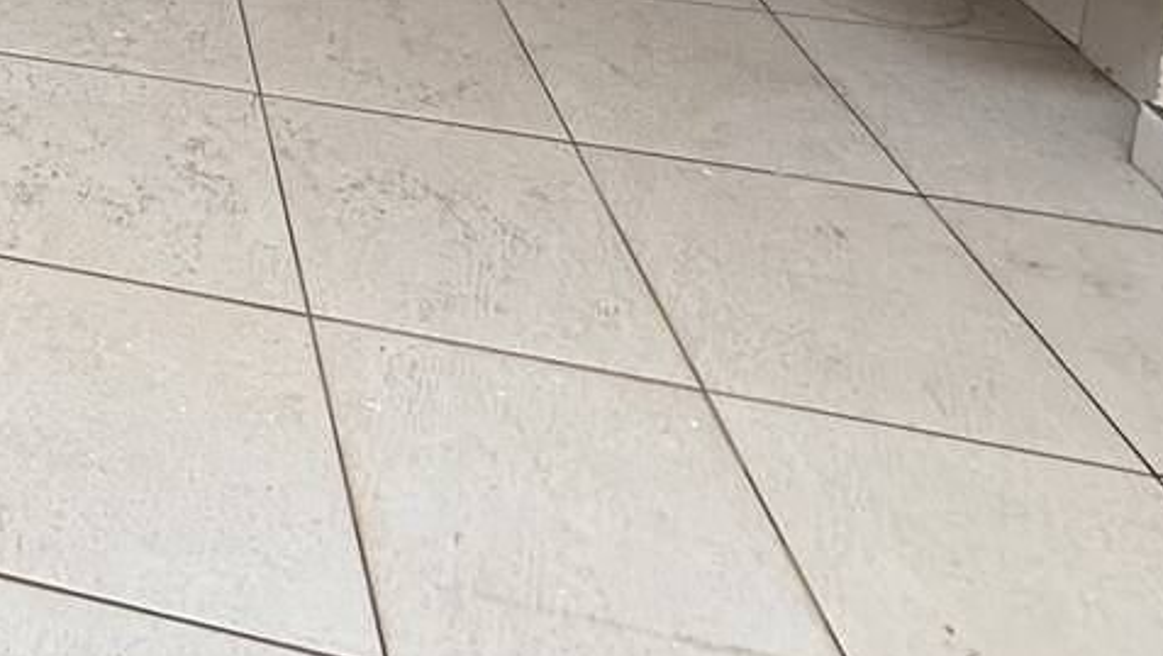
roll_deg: +0.0
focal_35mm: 46
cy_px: -649
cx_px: -322
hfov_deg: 33.5
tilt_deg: -7.2
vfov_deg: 18.0
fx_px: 1419
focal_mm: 2.22
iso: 160
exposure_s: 1/99
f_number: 2.2
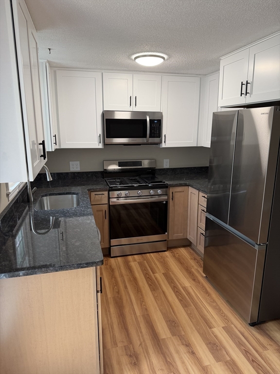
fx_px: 259
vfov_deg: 71.6
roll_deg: +1.3
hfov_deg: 56.8
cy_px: 187
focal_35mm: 24
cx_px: 140
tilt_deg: -12.8
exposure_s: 1/89
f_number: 1.78
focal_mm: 6.76
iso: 200
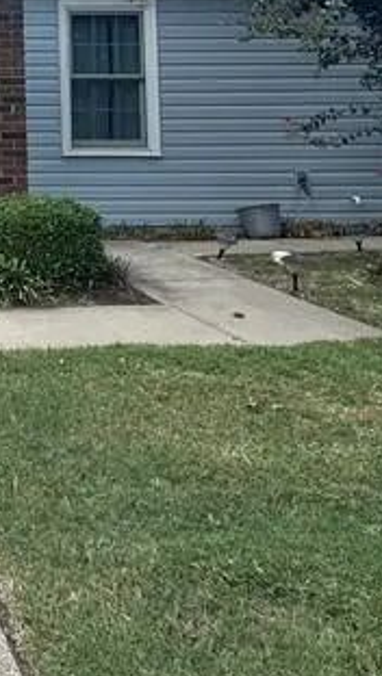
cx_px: -252
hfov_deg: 19.5
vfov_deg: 38.7
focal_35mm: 50
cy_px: 80
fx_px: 898
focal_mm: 2.22
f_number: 2.2
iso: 40
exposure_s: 1/924
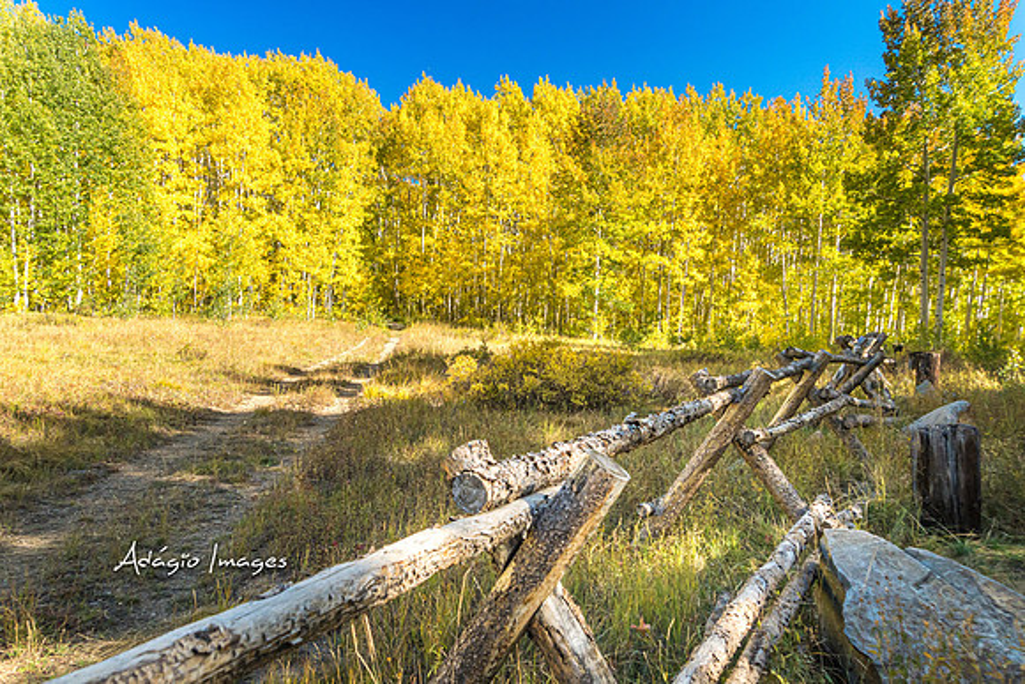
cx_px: 516
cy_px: 344
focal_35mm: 29
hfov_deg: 64.3
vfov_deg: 45.5
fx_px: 815
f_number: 5.6
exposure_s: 1/500
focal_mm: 18
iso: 400
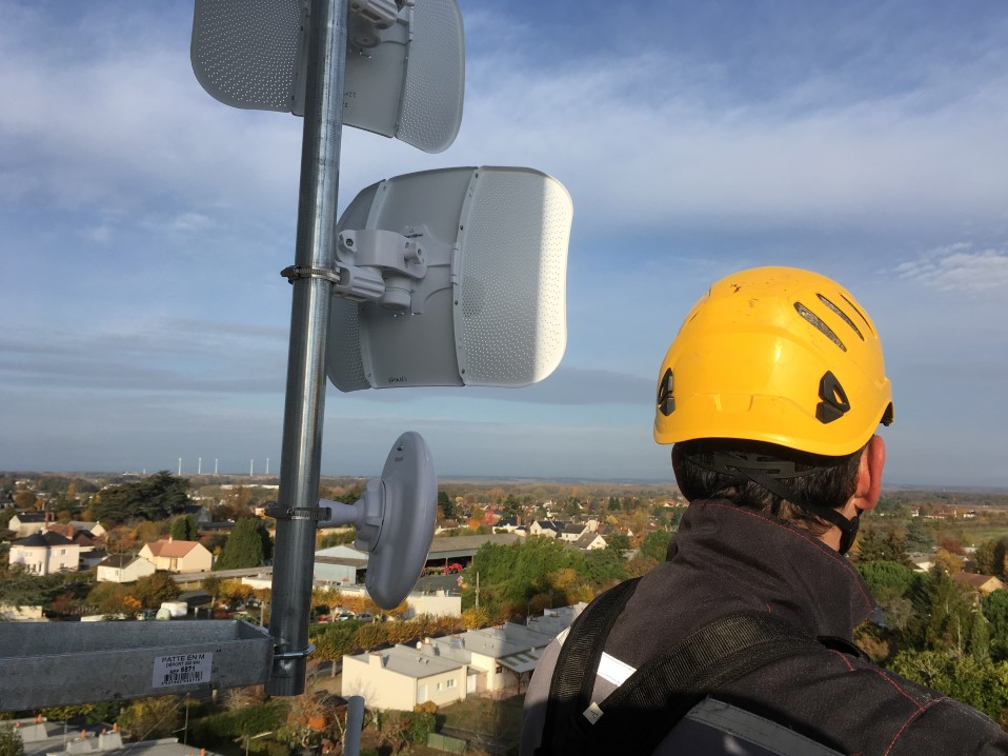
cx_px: 530
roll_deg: -0.6
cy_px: 382
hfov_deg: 58.3
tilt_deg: +7.7
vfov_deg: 45.4
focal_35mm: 31
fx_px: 902
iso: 25
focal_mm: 4.15
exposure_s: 1/1789
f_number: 2.2
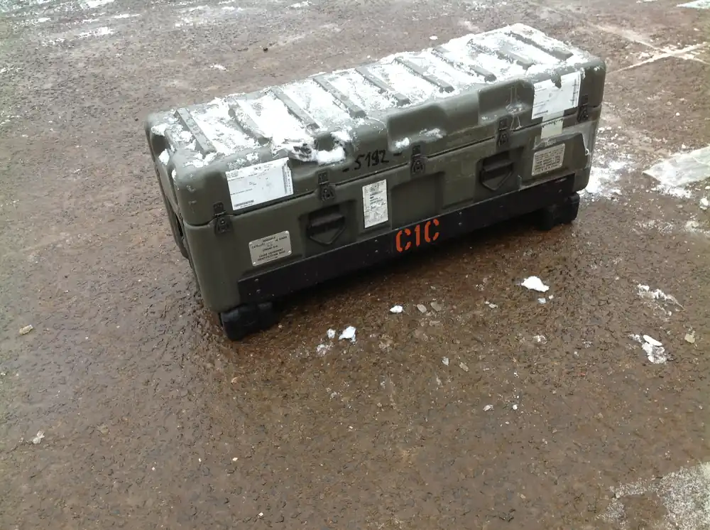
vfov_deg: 40.6
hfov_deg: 52.7
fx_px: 717
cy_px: 265
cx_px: 355
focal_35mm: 35
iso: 50
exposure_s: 1/153
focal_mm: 4.28
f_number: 2.4
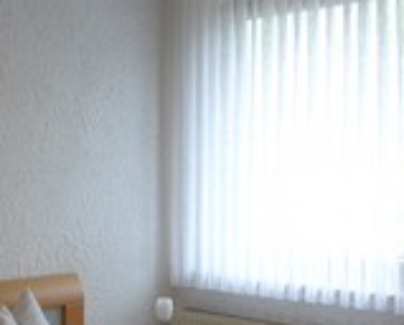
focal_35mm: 71
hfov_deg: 25.6
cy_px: 162
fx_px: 851
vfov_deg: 21.6
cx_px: 20
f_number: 2
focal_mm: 6
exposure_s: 1/60
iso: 80
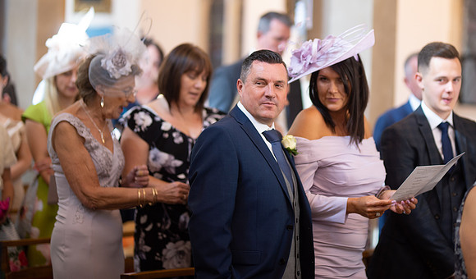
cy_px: 95
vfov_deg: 12.2
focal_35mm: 102
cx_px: 277
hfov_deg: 20.6
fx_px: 1307
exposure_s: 1/200
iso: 800
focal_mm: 85
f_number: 1.4
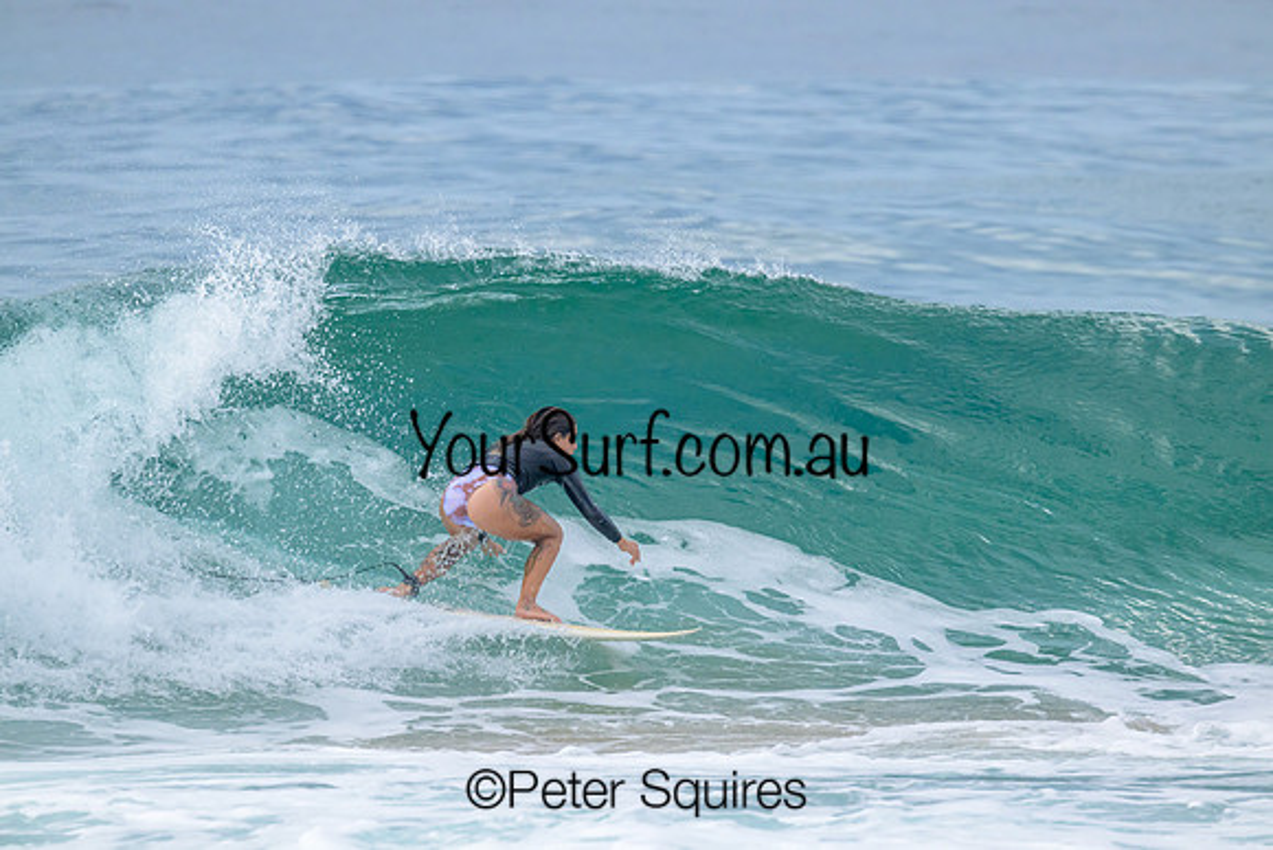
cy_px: 425
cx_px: 636
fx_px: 22282
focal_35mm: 630
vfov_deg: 2.2
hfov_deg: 3.3
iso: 2000
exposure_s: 1/2000
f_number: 11
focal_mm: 630
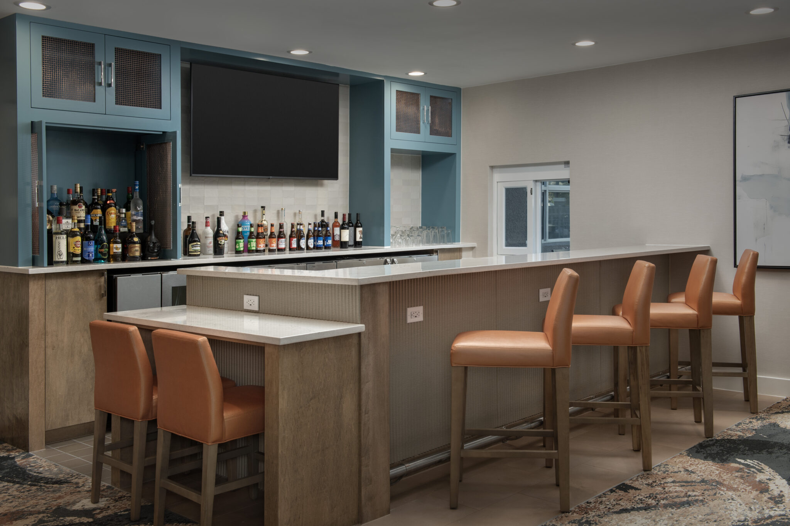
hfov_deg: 54.4
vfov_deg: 37.8
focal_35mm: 35
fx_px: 768
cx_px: 395
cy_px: 263
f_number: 11
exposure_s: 1/2.5
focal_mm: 35
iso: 50
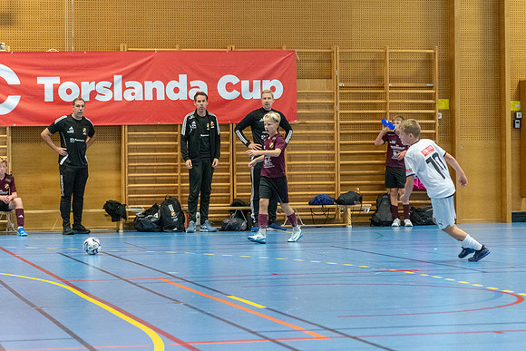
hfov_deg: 18.6
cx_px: 263
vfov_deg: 12.5
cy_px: 176
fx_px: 1606
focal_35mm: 110
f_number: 2.8
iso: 7200
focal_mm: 70
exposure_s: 1/500
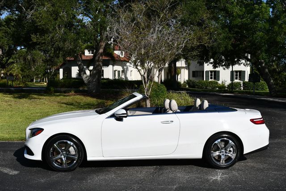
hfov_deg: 44.5
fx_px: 350
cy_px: 96
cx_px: 143
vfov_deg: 30.6
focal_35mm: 44
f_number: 10
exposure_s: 1/400
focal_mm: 22
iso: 100
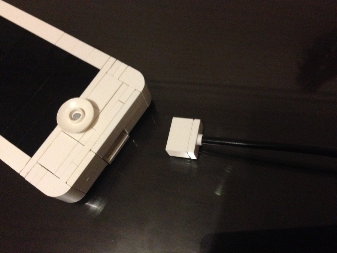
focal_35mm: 33
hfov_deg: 55.4
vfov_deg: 42.9
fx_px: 321
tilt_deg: -67.2
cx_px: 168
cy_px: 126
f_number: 2.4
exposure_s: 1/15
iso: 800
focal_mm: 4.12
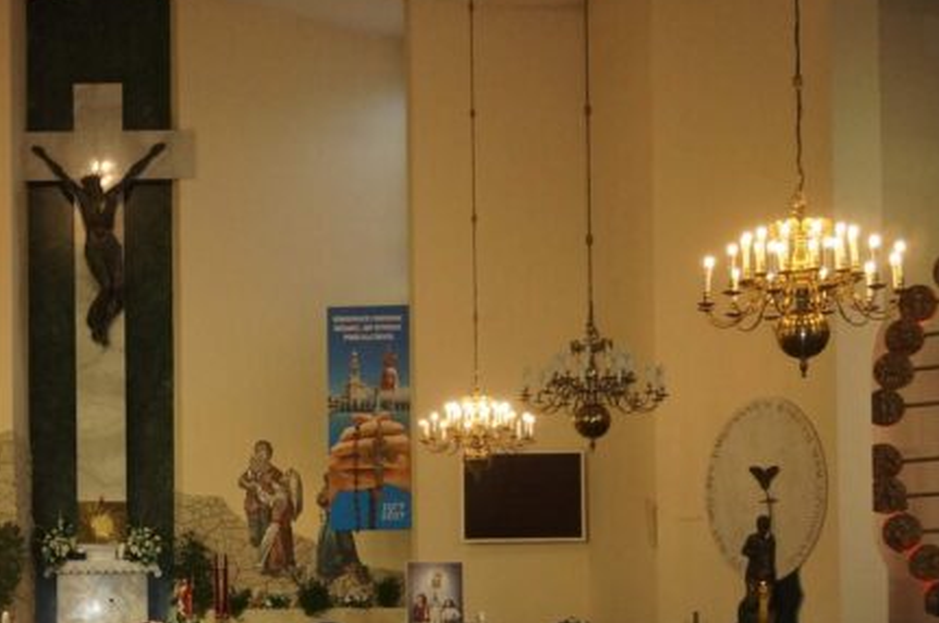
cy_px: 571
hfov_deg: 22.2
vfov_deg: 15.1
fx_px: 2323
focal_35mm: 89
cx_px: 52
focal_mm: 25
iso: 1000
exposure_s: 1/160
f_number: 4.5
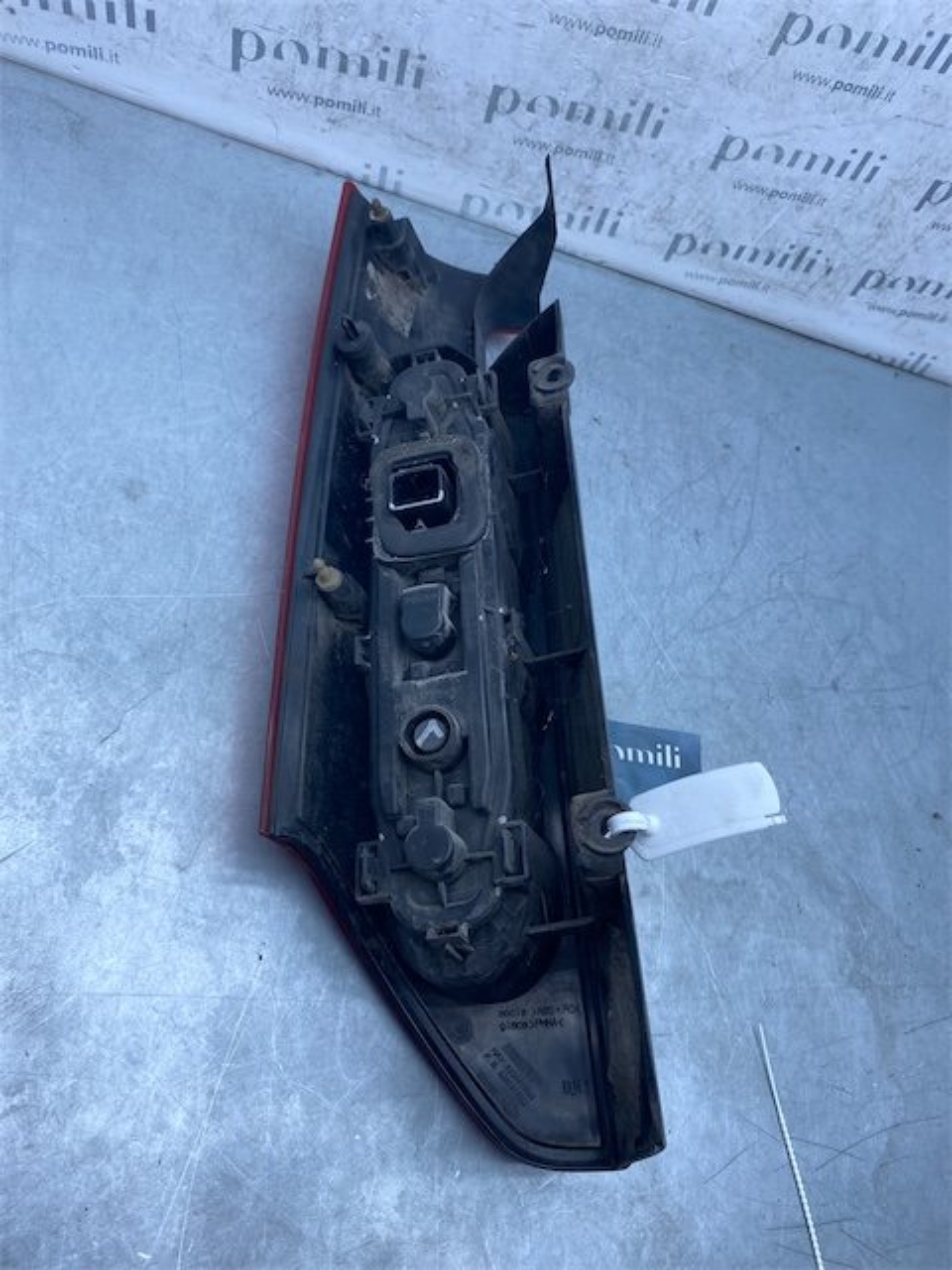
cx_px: 476
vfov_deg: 67.3
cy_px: 635
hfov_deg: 53.1
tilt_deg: -54.7
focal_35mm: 26
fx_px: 953
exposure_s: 1/626
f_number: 1.8
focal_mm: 4.25
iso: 32
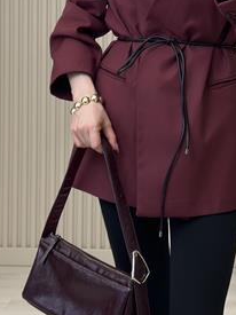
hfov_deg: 15.8
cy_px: 44
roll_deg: -0.6
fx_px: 846
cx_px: 175
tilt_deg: -26.2
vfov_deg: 20.7
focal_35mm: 93
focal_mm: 6.86
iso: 80
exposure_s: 1/245
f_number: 1.78
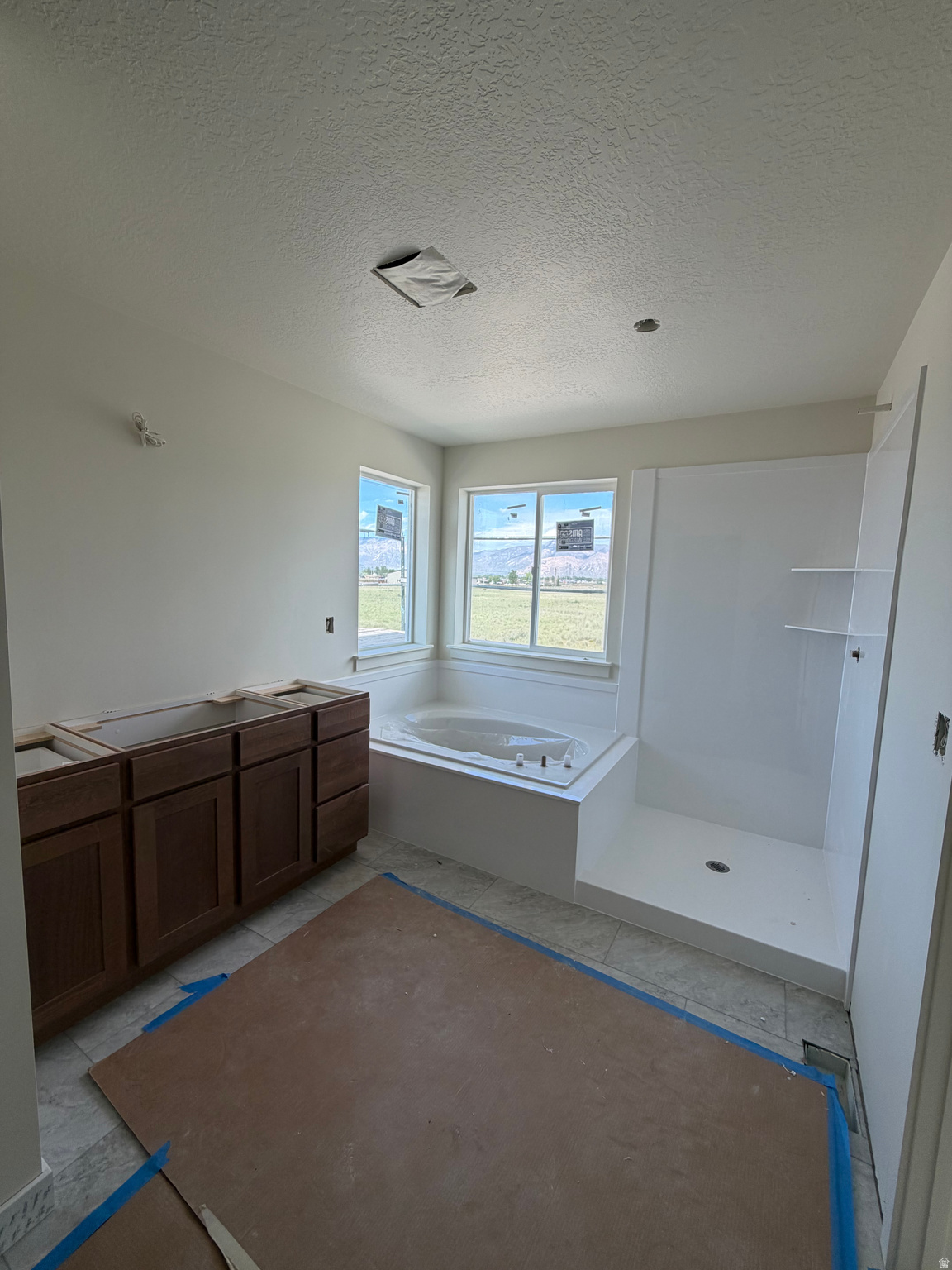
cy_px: 635
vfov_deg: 102.1
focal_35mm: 14
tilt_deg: -4.9
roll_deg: -2.2
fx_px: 513
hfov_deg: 85.7
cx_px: 476
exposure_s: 1/129
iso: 50
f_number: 2.2
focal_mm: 2.22
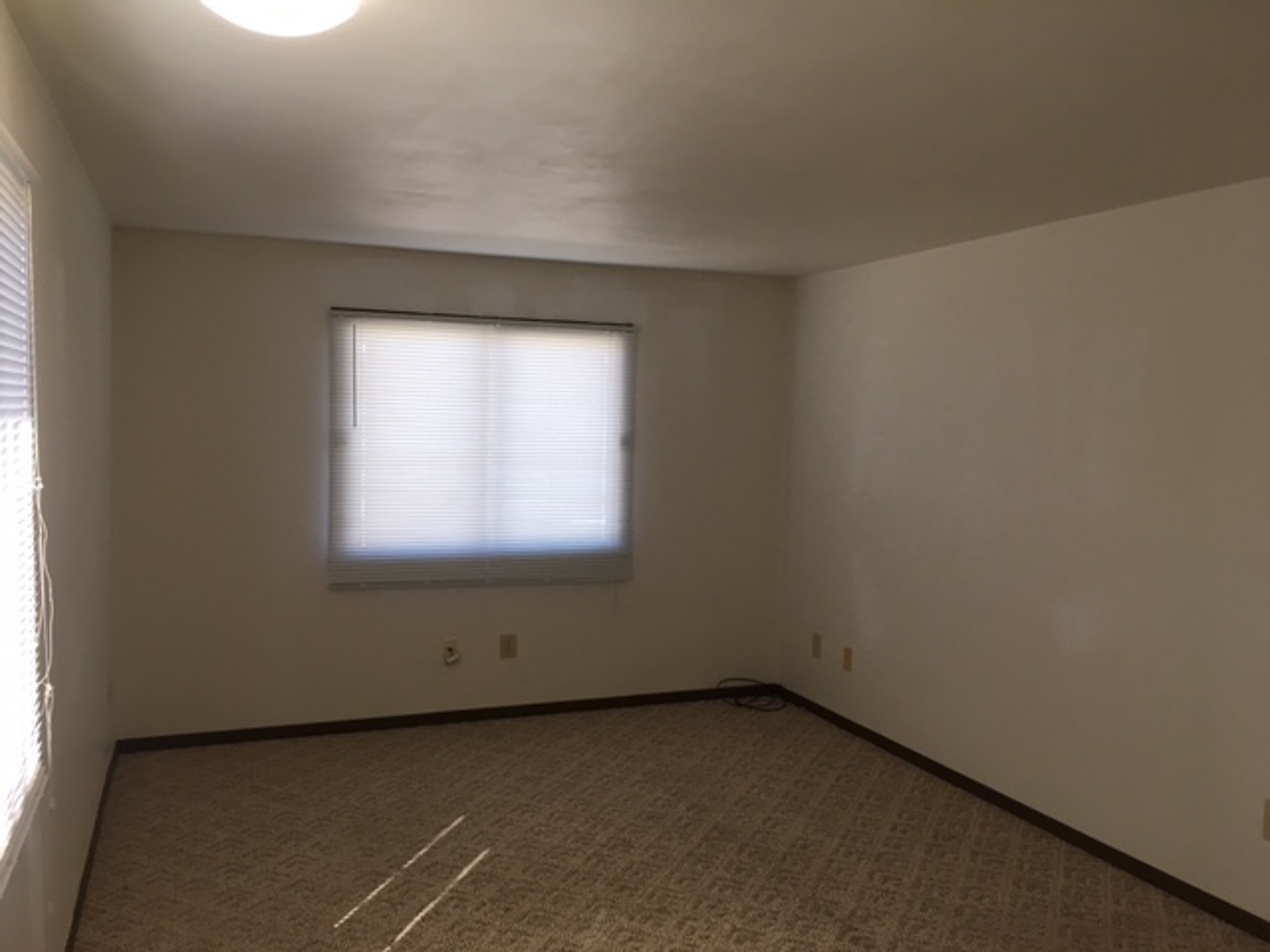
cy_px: 476
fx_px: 1064
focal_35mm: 29
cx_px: 635
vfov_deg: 48.2
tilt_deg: -4.0
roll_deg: -1.4
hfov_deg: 61.7
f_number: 2.2
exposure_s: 1/30
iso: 25
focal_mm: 4.15
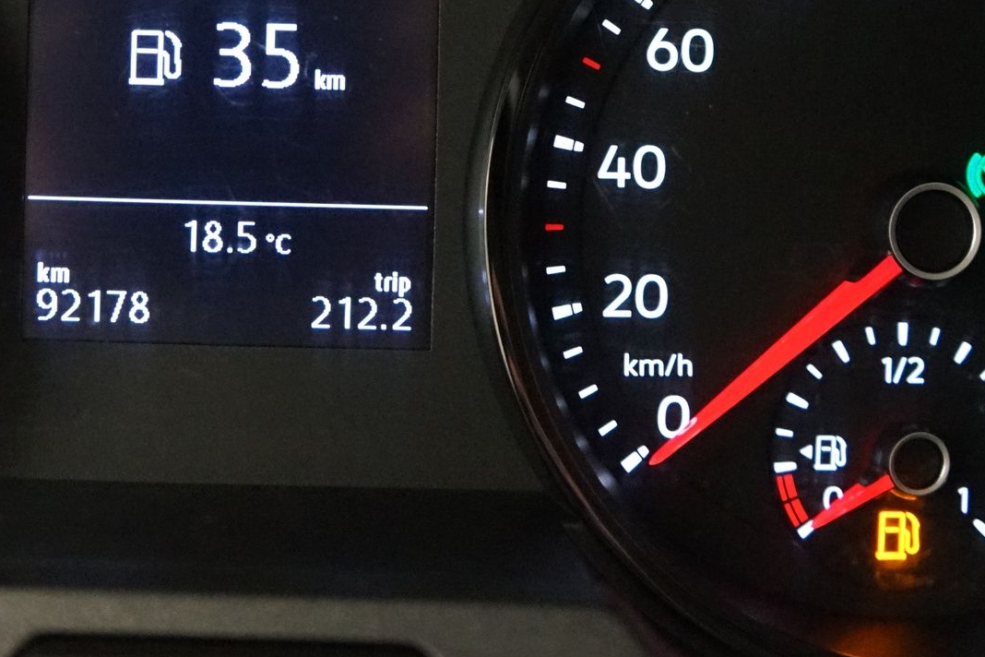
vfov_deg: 11.6
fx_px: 3201
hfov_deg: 17.3
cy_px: 78
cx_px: 174
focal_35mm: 117
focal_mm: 50
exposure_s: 1/80
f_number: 4.5
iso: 6400
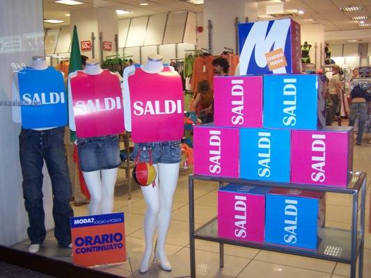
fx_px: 407
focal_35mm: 38
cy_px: 139
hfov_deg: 49.0
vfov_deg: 37.7
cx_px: 186
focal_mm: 6.3
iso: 140
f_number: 2.8
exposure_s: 1/60
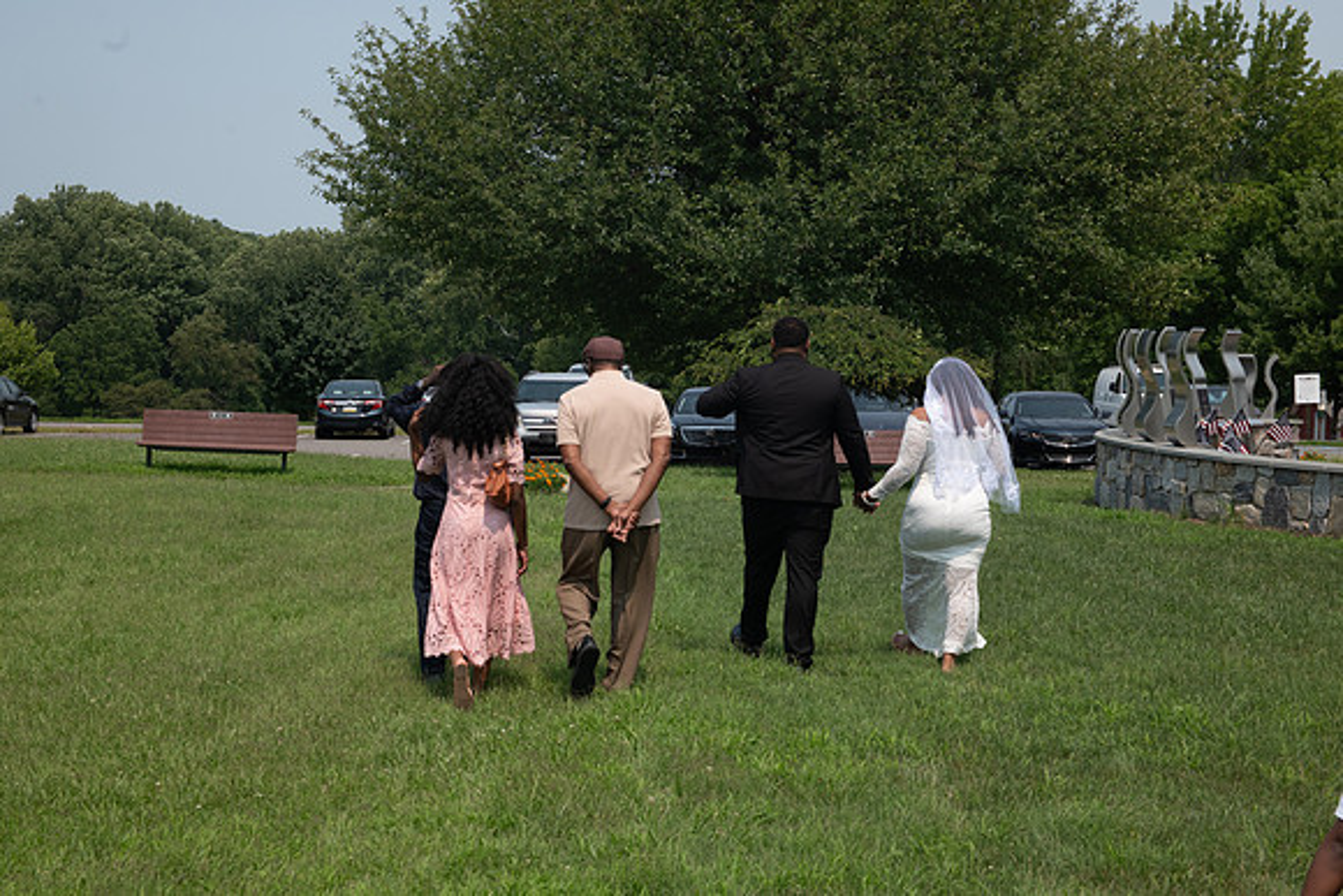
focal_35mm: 73
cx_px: 672
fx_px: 2724
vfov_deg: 18.7
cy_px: 448
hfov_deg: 27.7
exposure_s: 1/400
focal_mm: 70
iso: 800
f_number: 6.3
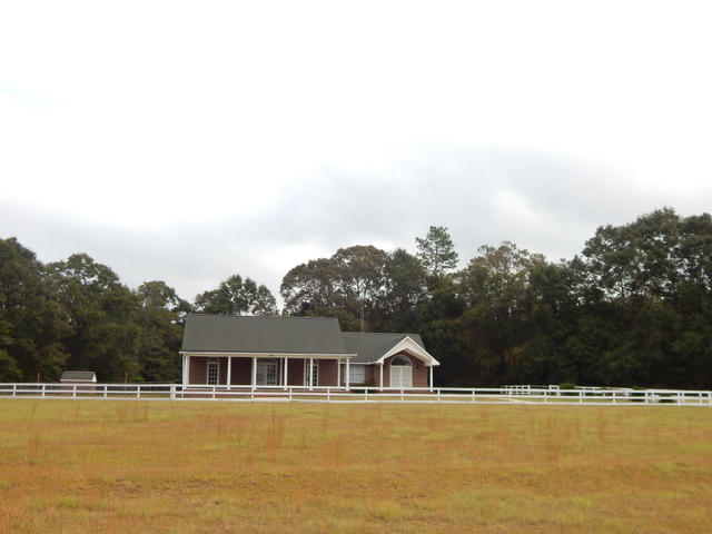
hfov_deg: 49.0
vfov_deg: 37.7
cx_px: 356
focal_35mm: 38
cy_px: 267
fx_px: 782
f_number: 3.4
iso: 125
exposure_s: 1/400
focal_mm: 6.8
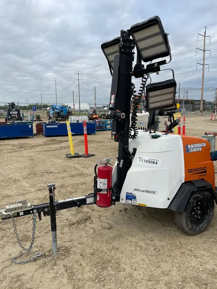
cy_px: 144
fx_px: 217
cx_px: 108
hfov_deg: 53.1
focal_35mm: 26
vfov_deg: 67.3
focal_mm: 4.2
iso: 50
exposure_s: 1/4464
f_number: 1.6
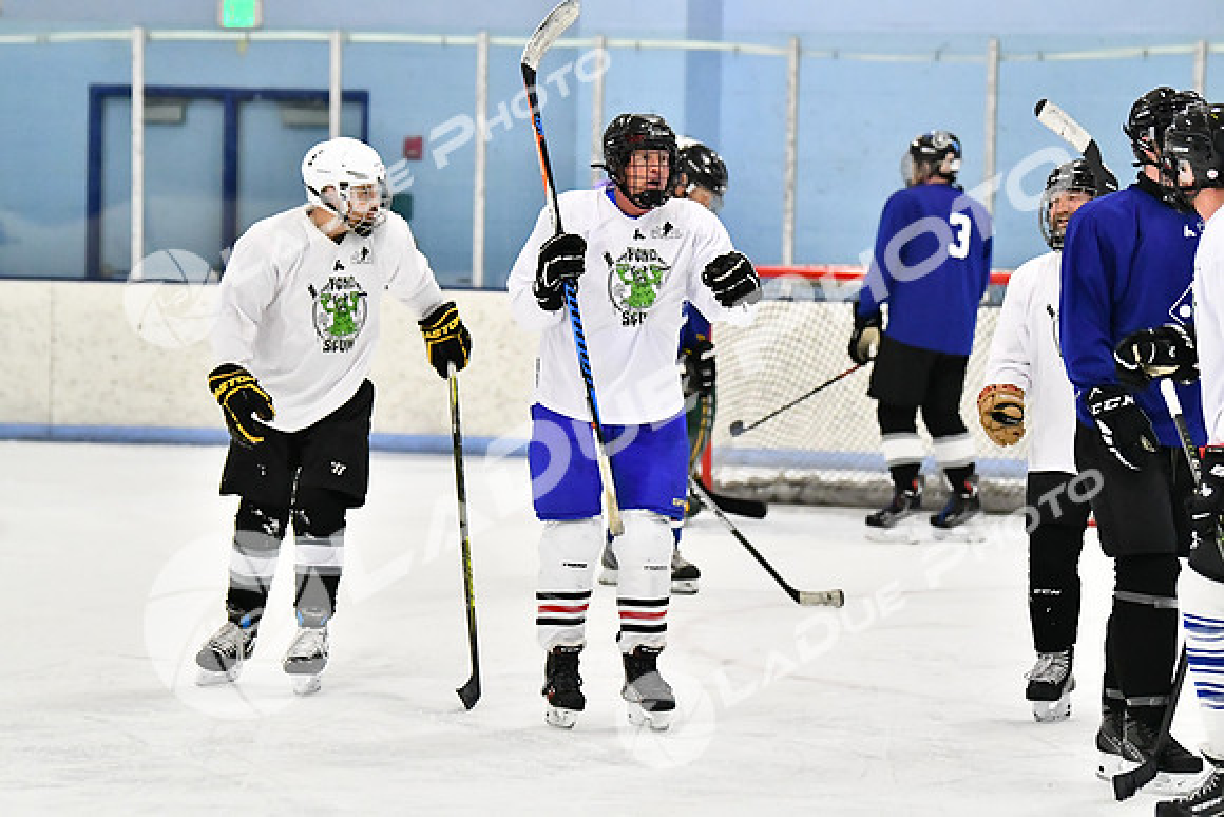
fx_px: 6376
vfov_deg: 7.3
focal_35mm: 188
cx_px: 612
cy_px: 408
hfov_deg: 11.0
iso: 6400
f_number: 3.2
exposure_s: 1/1250
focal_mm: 125
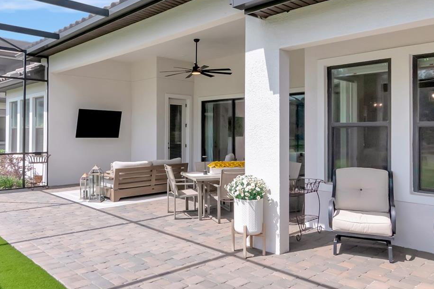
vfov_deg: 44.9
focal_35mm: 29
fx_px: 348
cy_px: 120
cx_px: 167
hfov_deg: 63.1
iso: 800
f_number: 9
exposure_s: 1/1000
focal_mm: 11
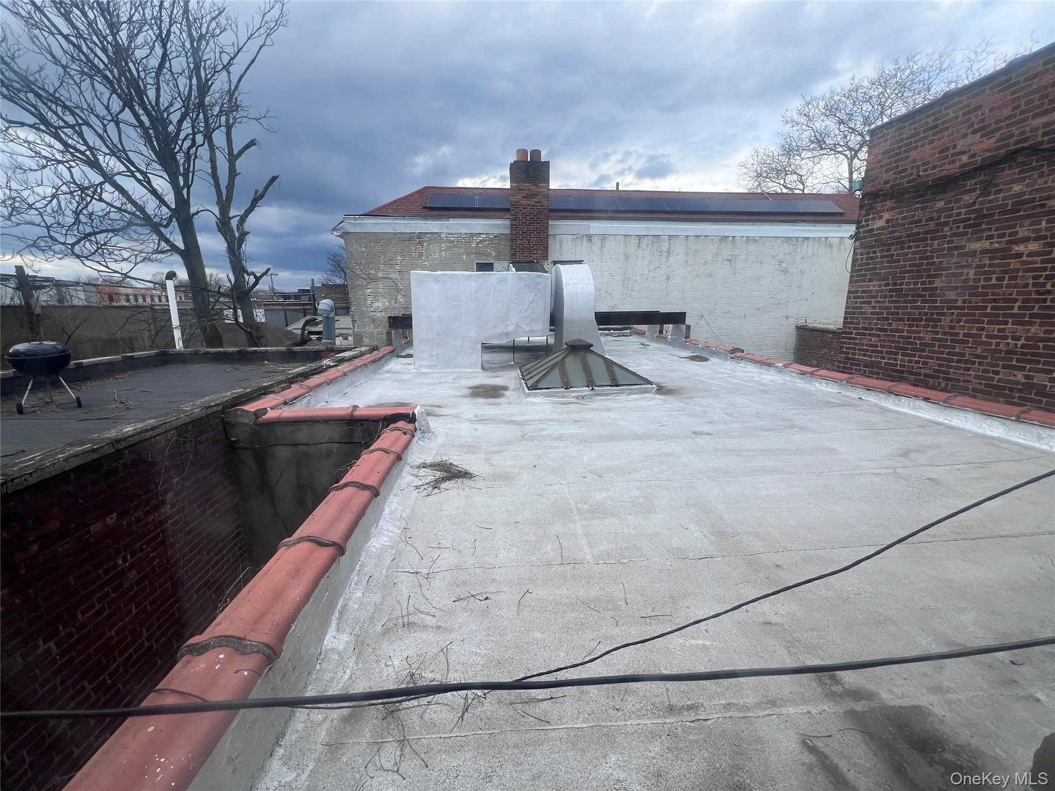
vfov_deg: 89.9
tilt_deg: -13.6
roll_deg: +0.3
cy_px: 396
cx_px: 528
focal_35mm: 13
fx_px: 396
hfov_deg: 106.2
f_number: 1.8
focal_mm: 1.57
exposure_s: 1/803
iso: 32
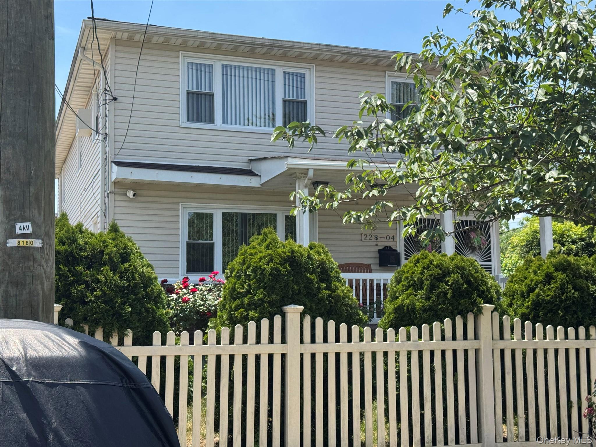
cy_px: 224
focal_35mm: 48
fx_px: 826
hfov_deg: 39.7
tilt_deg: +6.3
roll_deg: +0.7
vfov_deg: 30.3
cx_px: 298
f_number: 1.78
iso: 64
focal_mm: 6.76
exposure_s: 1/2045
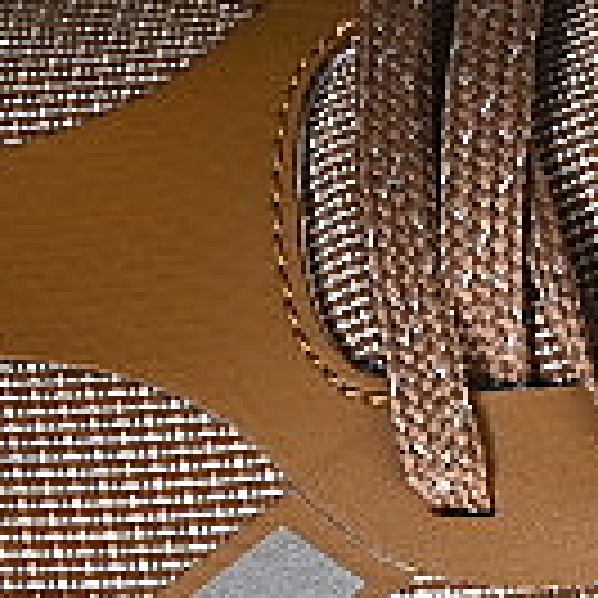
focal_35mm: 518
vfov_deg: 3.4
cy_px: -72
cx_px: 1075
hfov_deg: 3.4
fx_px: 10124
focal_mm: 50
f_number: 6.3
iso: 160
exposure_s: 1/60
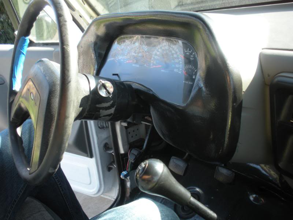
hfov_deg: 52.6
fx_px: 296
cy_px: 110
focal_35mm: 35
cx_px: 146
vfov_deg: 40.7
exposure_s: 1/58
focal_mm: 6.3
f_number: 3.5
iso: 74
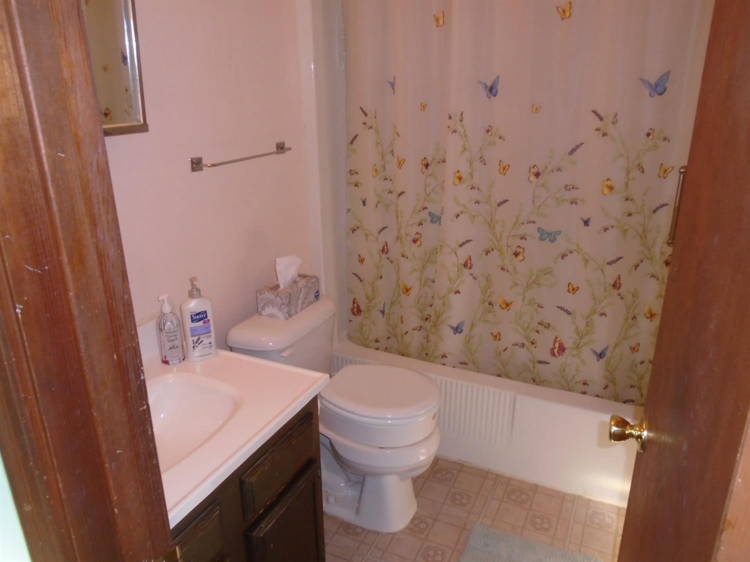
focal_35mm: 26
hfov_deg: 67.3
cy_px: 281
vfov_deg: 53.0
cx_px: 375
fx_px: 563
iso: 200
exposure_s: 1/30
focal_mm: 4.6
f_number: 3.2
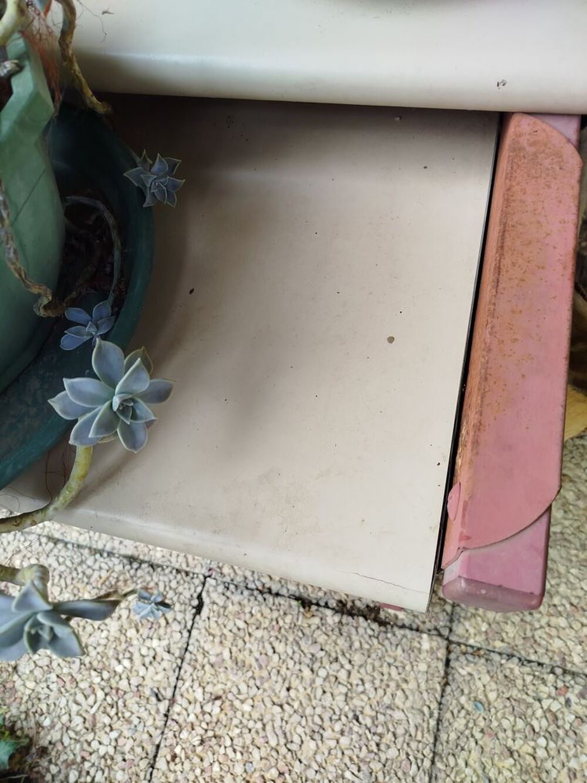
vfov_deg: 71.6
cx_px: 294
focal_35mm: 24
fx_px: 543
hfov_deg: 56.8
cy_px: 392
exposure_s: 1/100
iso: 100
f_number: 1.7
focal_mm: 5.31
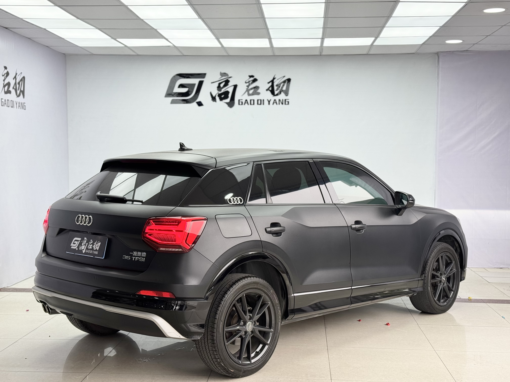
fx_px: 707
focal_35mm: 48
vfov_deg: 30.3
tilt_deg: -3.7
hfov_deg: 39.7
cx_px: 255
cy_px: 191
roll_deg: +0.0
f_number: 1.78
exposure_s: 1/467
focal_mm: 6.76
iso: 64
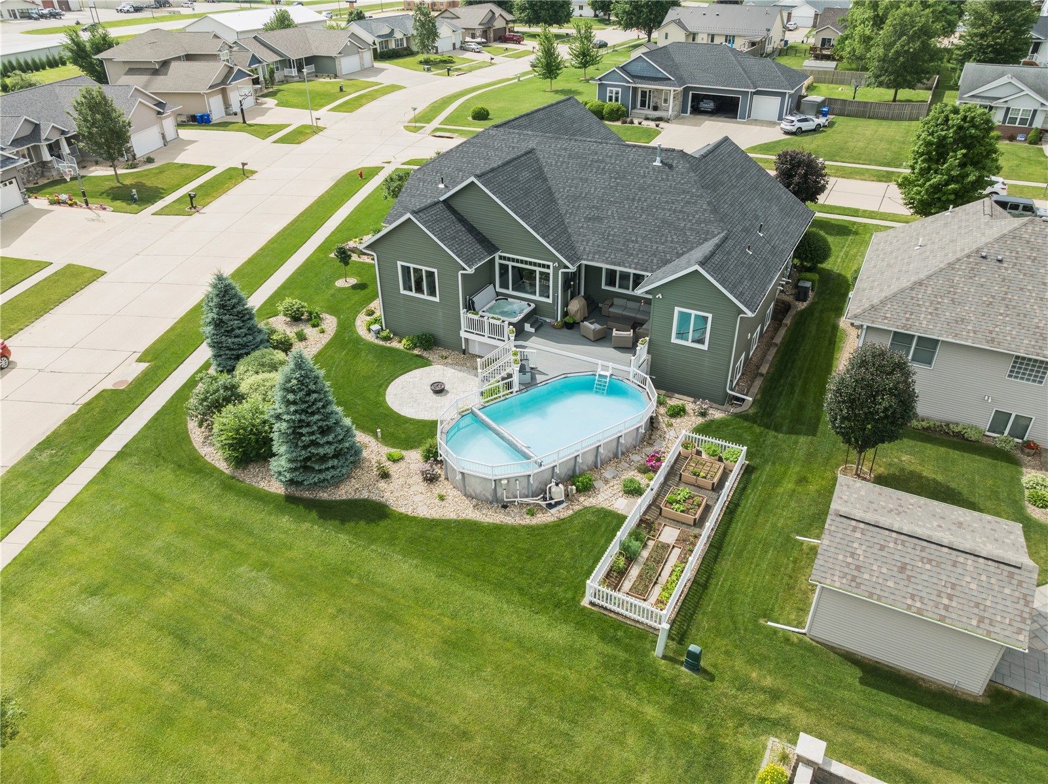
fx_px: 726
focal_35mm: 24
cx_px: 524
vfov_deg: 56.7
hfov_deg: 71.6
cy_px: 392
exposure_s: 1/1600
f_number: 2.8
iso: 110
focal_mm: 12.3
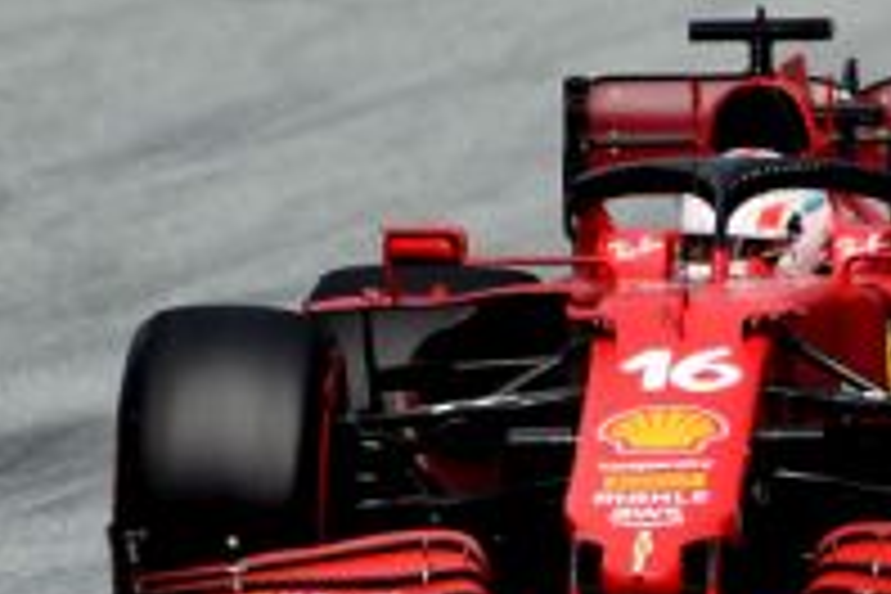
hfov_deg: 1.4
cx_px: 1022
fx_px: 37493
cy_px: 320
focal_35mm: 1515
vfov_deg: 0.9
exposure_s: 1/1250
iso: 200
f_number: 6.3
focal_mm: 500
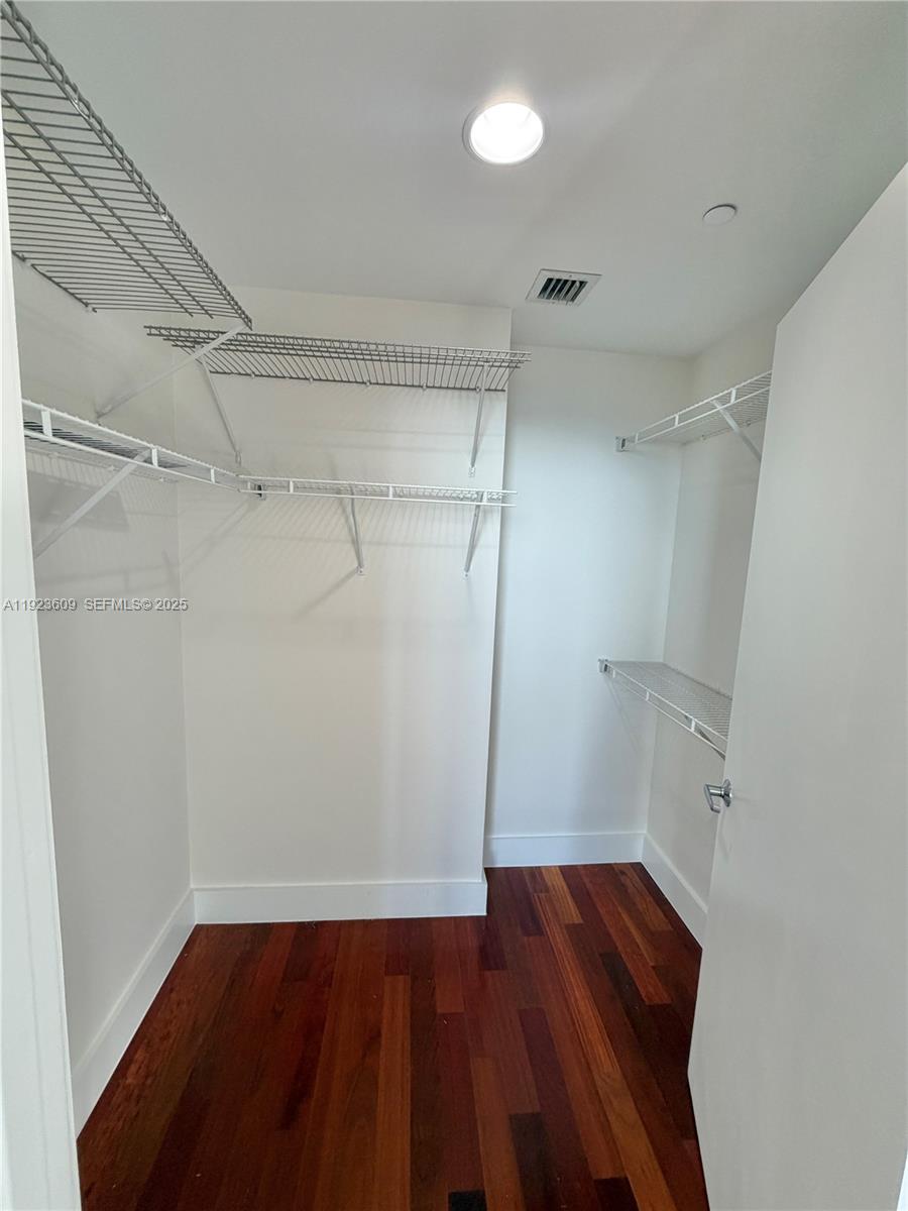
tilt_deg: -5.7
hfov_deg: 85.7
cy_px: 606
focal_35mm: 14
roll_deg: -3.1
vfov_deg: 102.1
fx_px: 490
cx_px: 454
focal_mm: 2.22
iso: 160
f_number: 2.2
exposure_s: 1/120
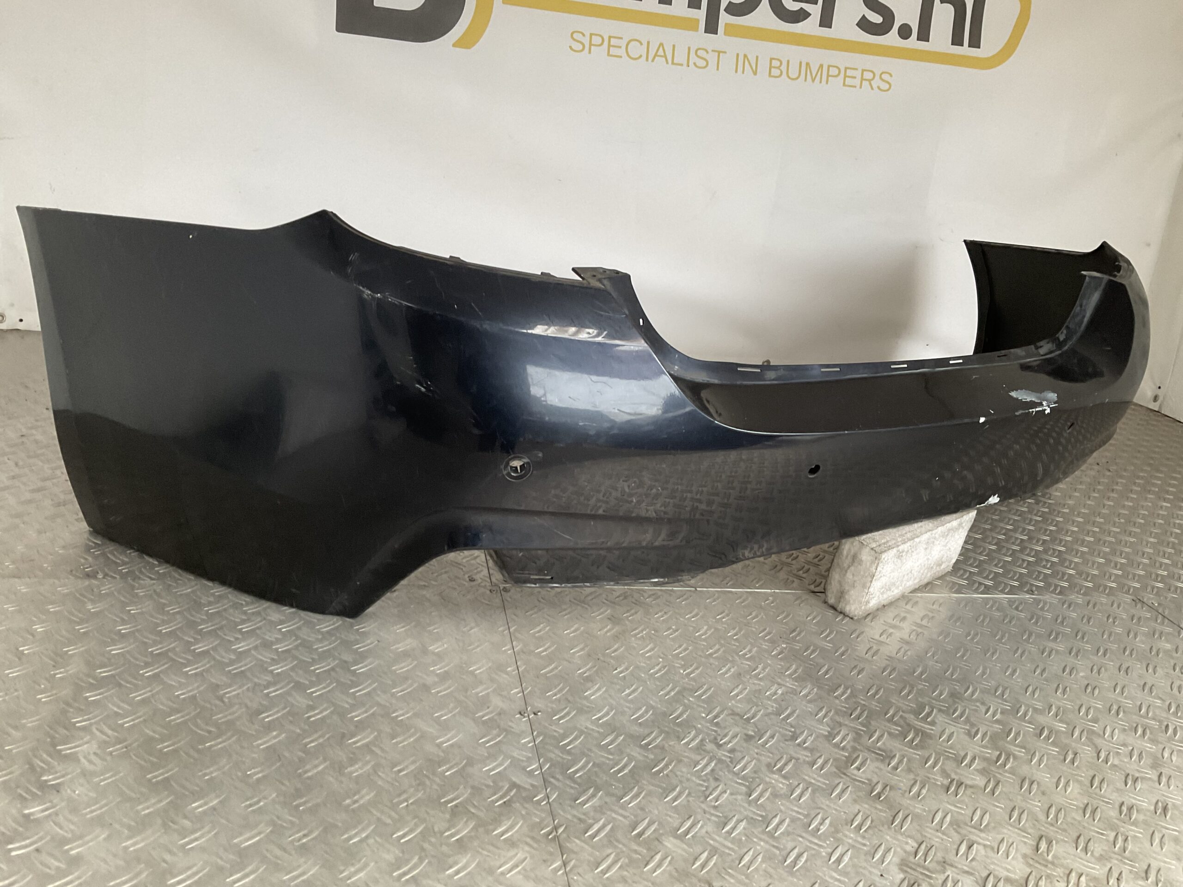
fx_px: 991
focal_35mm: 29
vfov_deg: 48.2
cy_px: 444
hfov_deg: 61.7
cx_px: 592
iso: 100
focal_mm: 3
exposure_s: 1/50
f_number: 1.8
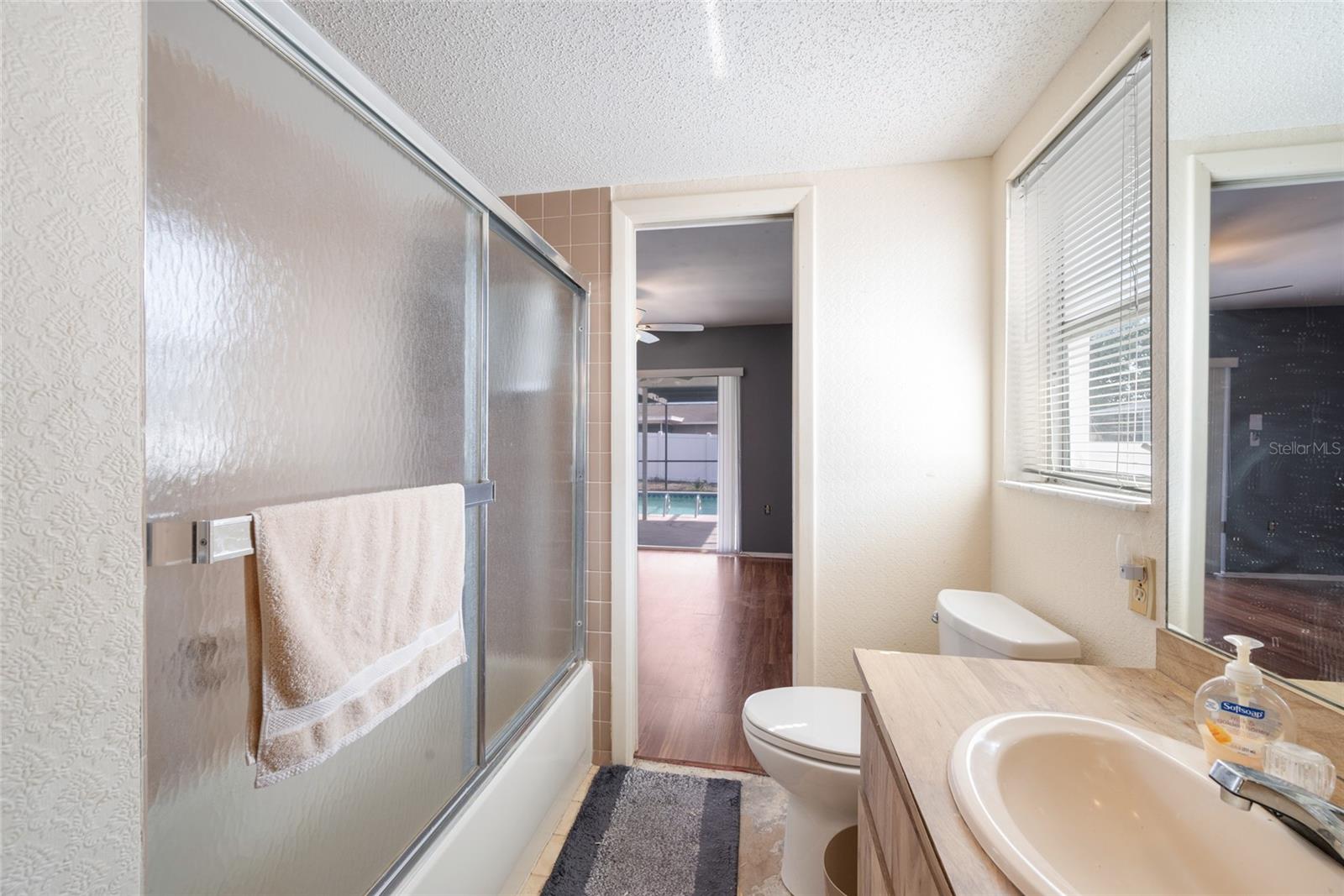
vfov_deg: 81.2
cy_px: 448
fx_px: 523
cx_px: 672
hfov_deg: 104.2
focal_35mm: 14
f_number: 9
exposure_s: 1/13
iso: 250
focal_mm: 14
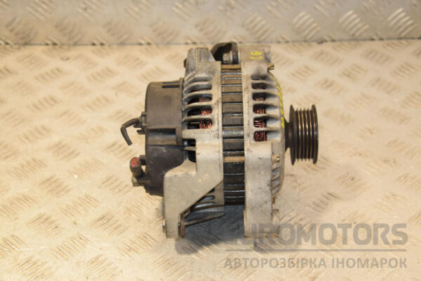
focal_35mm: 75
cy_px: 140
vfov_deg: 18.2
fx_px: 877
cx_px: 210
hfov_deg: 27.0
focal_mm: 50
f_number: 6.3
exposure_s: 1/200
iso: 800
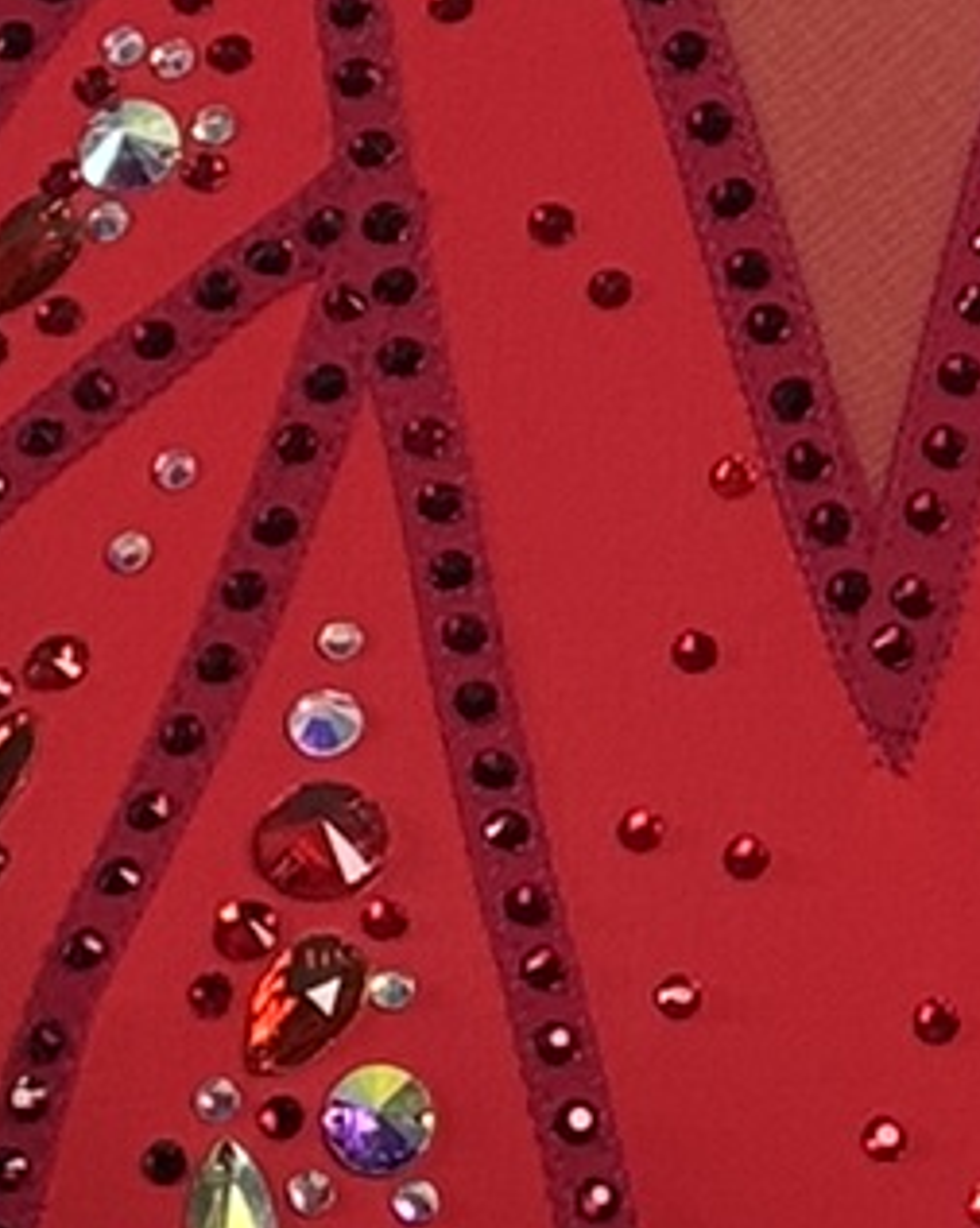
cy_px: 2162
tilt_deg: -6.8
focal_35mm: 303
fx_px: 11001
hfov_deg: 5.1
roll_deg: -0.6
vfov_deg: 6.3
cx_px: 899
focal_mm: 6.76
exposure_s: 1/100
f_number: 1.78
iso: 80
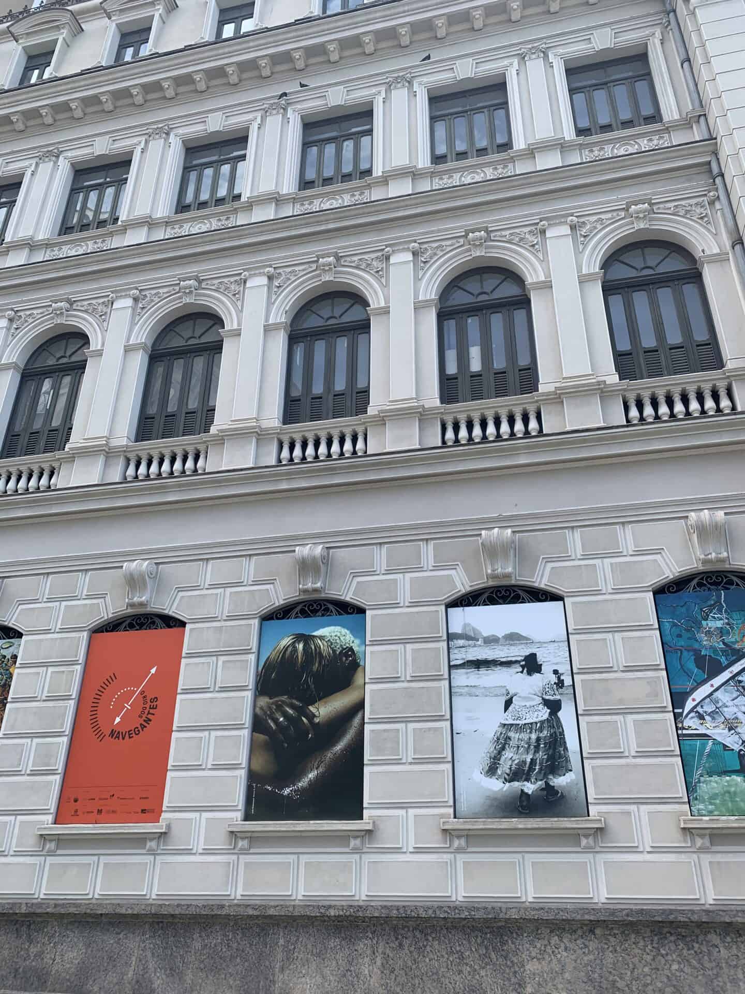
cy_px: 497
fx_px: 746
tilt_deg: +29.8
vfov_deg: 67.3
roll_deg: -1.1
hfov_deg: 53.1
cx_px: 372
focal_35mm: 26
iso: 25
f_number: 1.8
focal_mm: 4.25
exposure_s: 1/754
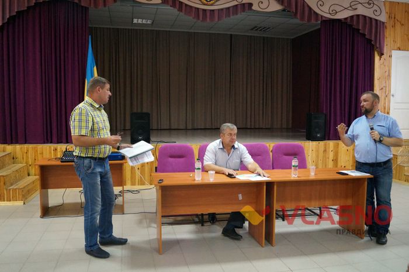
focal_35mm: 30
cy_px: 136
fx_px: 340
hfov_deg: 62.0
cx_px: 204
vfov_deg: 43.5
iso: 3200
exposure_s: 1/60
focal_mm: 20
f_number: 4
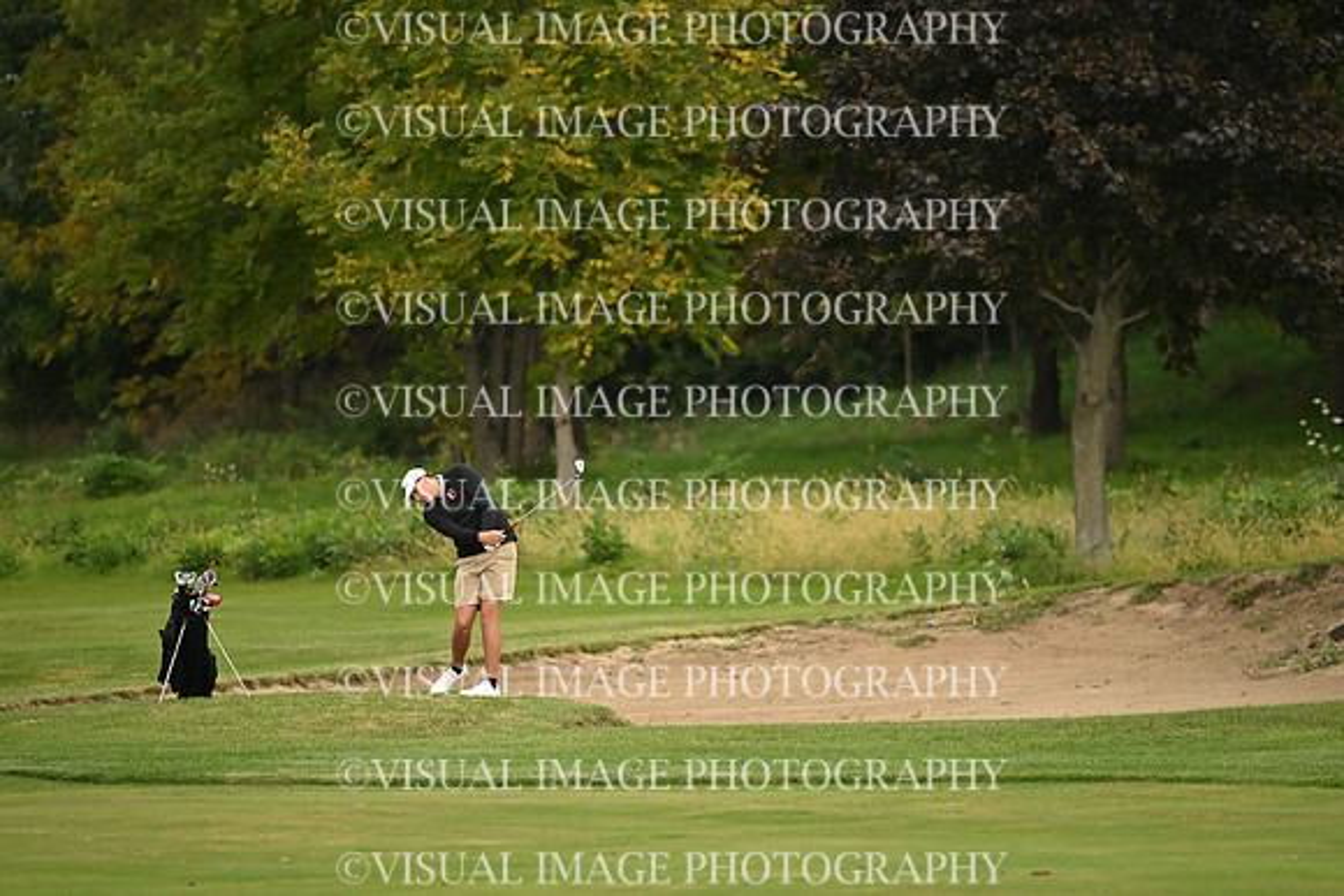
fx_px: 14936
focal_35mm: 400
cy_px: 448
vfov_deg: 3.4
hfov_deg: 5.2
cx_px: 672
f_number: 4.5
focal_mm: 400
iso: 4000
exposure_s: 1/3200
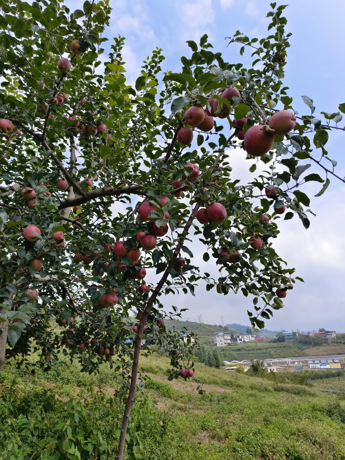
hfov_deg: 58.9
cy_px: 230
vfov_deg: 73.9
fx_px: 306
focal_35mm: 23
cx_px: 172
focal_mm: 5.5
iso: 50
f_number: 1.88
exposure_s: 1/1742
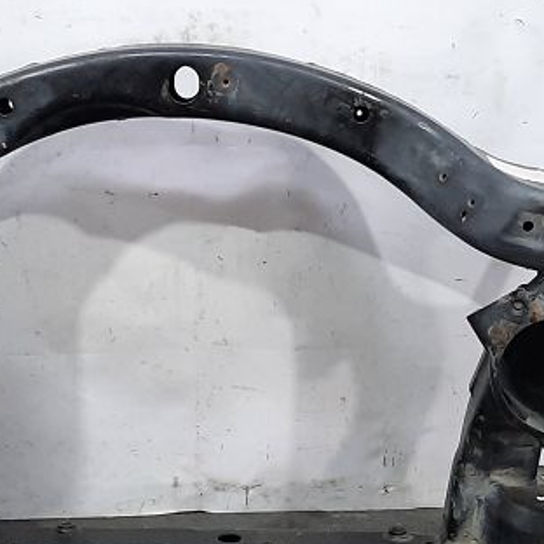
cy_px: 248
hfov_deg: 20.4
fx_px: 1511
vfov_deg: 20.4
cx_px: 281
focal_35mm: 85
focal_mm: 4.6
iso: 200
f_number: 2
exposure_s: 1/50
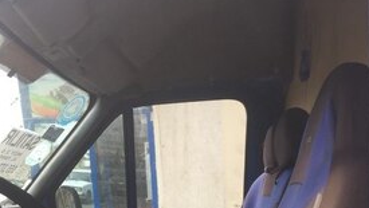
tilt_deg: -8.0
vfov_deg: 18.8
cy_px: 303
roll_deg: +2.3
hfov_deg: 36.5
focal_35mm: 57
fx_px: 558
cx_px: 153
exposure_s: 1/444
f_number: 2.2
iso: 32
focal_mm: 4.15
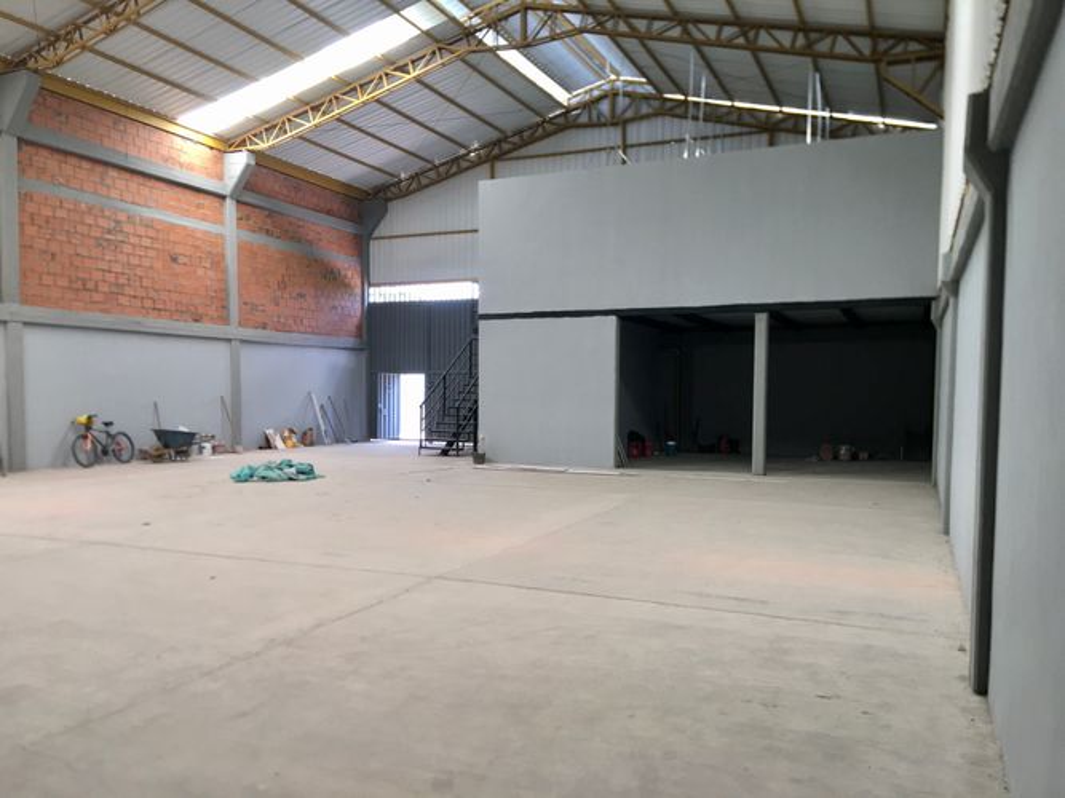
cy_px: 399
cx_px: 532
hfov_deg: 61.7
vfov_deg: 48.2
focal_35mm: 29
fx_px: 892
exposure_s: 1/30
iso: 25
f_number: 2.2
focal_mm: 4.15
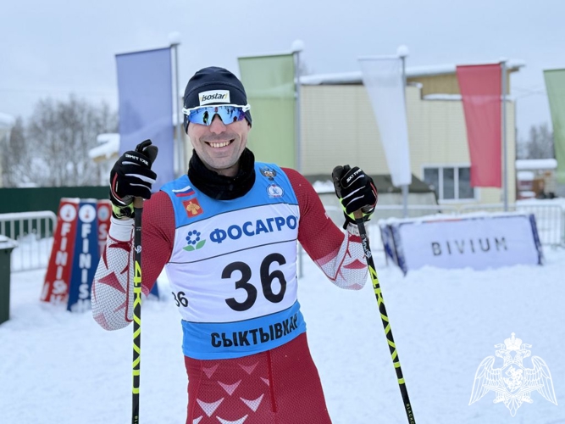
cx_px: 282
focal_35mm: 48
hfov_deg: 39.7
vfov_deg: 30.3
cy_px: 212
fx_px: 783
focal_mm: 6.76
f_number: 1.78
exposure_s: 1/1513
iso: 80
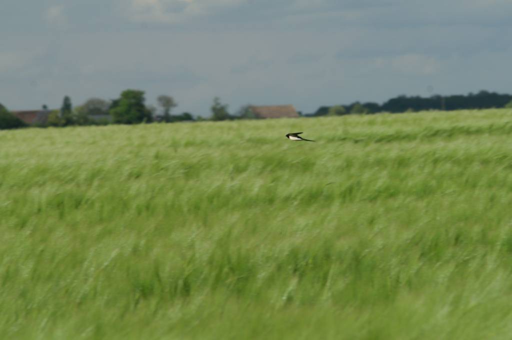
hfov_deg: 6.5
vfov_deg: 4.4
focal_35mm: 315
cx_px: 256
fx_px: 4474
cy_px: 170
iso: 100
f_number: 10
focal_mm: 210
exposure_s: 1/300
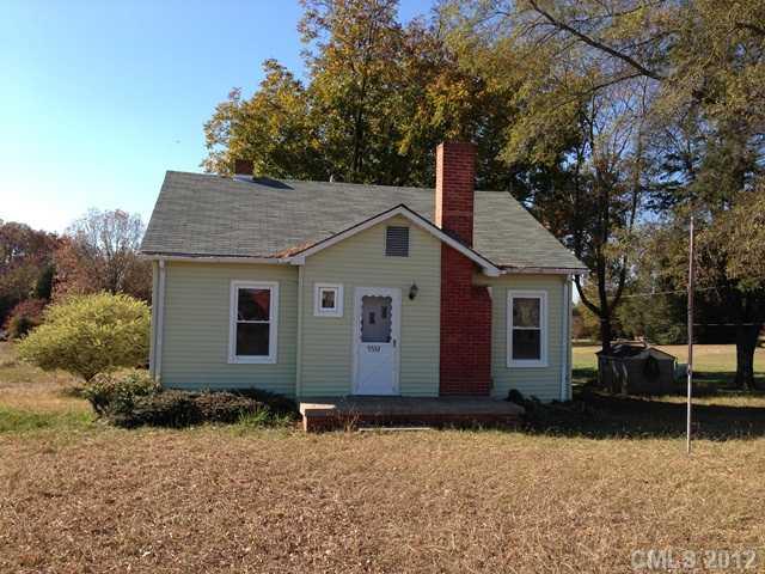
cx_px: 382
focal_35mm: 33
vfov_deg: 42.9
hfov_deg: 55.4
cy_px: 287
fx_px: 729
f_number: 2.4
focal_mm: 4.13
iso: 50
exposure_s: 1/821
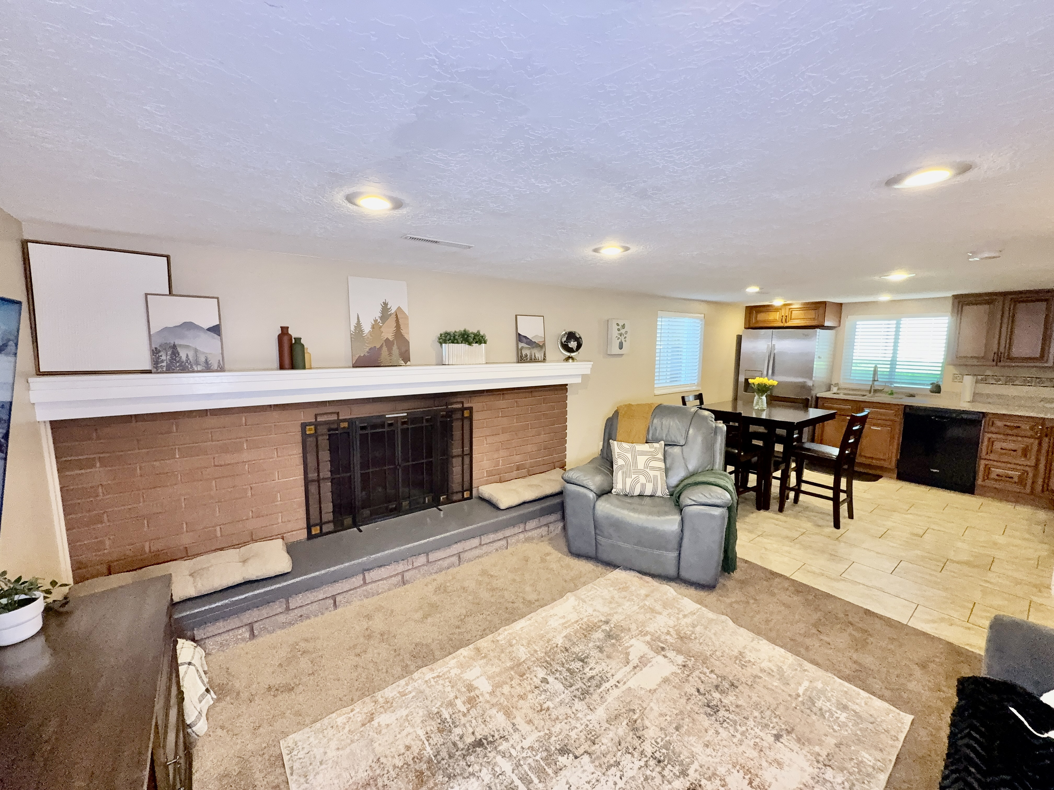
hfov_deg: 102.1
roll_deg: -0.5
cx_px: 527
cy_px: 395
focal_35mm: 14
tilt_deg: -6.5
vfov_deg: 85.7
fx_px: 426
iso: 250
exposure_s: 1/60
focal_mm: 2.22
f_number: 2.2
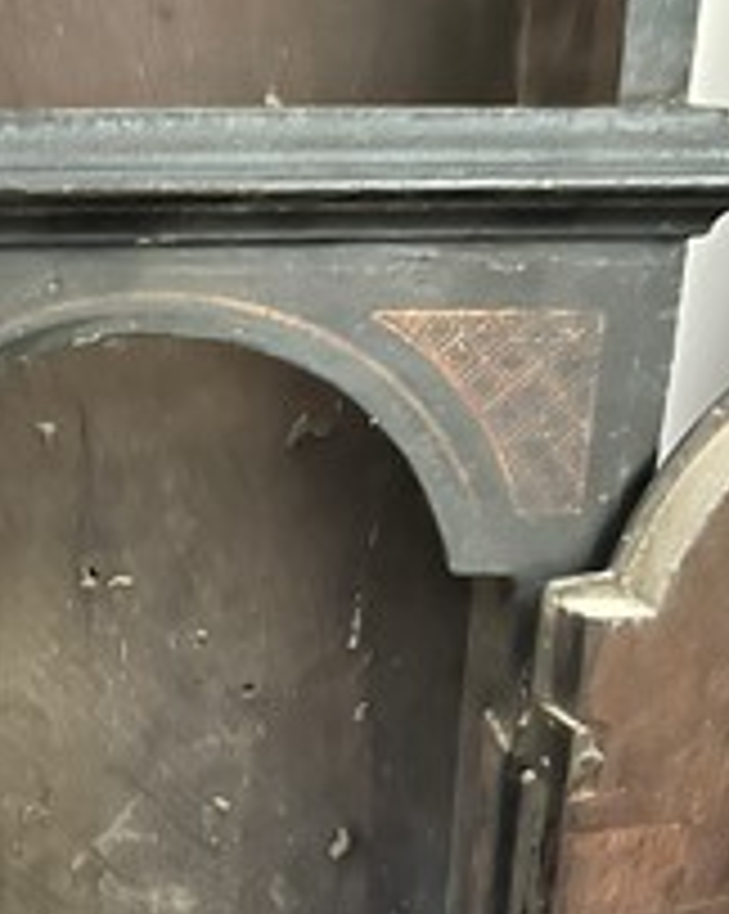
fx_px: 1351
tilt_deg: -37.4
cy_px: 684
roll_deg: -1.9
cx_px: 162
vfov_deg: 36.5
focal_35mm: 50
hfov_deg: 29.6
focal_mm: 5.7
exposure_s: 1/17
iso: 800
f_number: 1.5
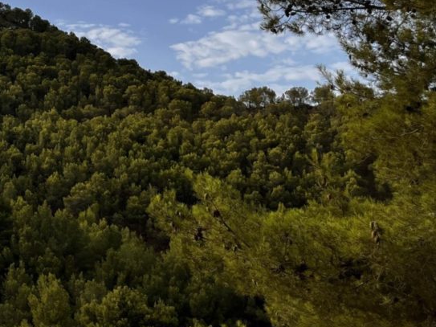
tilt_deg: +11.8
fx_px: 869
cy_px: 34
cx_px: -26
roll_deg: -0.4
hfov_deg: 26.3
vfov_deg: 20.9
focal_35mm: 69
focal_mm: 5.1
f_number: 1.6
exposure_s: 1/4016
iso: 50
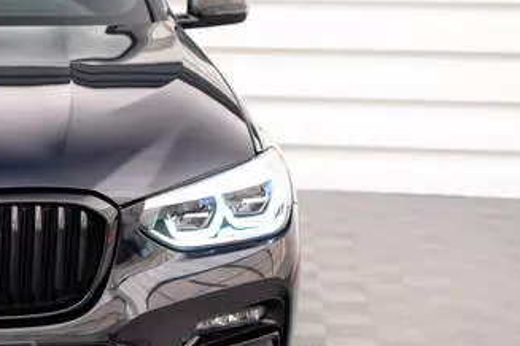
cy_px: 245
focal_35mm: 108
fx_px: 1560
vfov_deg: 12.7
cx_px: -93
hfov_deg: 18.0
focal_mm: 35
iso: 1250
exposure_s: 1/125
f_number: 2.5
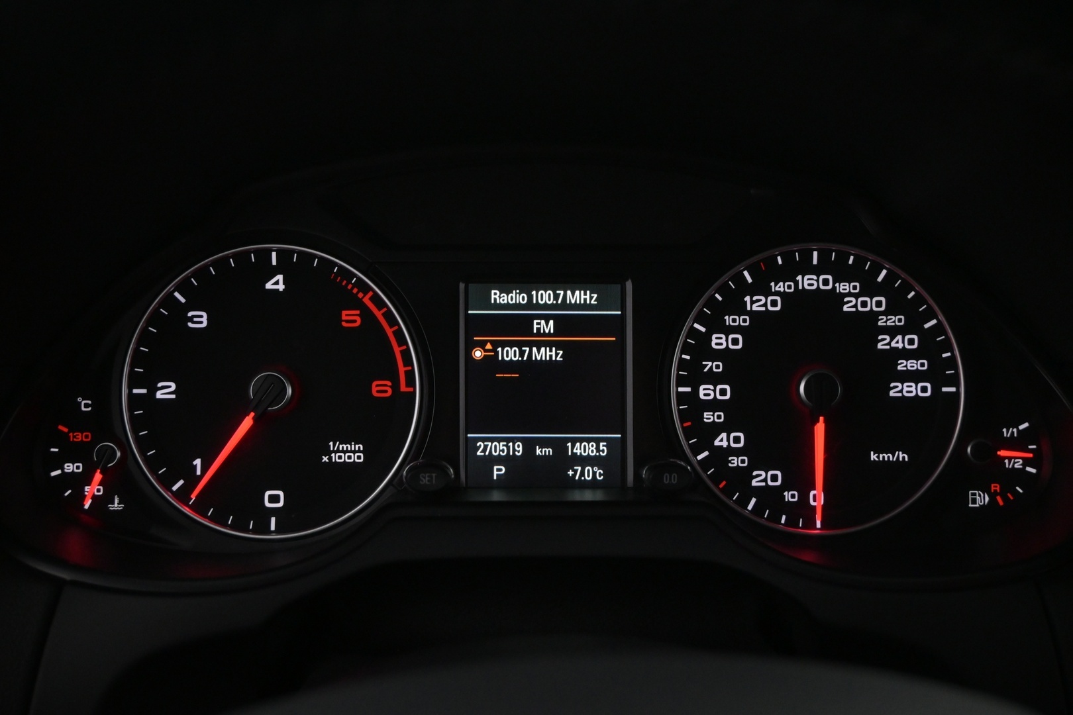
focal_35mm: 41
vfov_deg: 32.4
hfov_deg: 47.2
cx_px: 536
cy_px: 358
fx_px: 1229
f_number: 5
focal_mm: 27.5
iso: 2500
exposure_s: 1/100
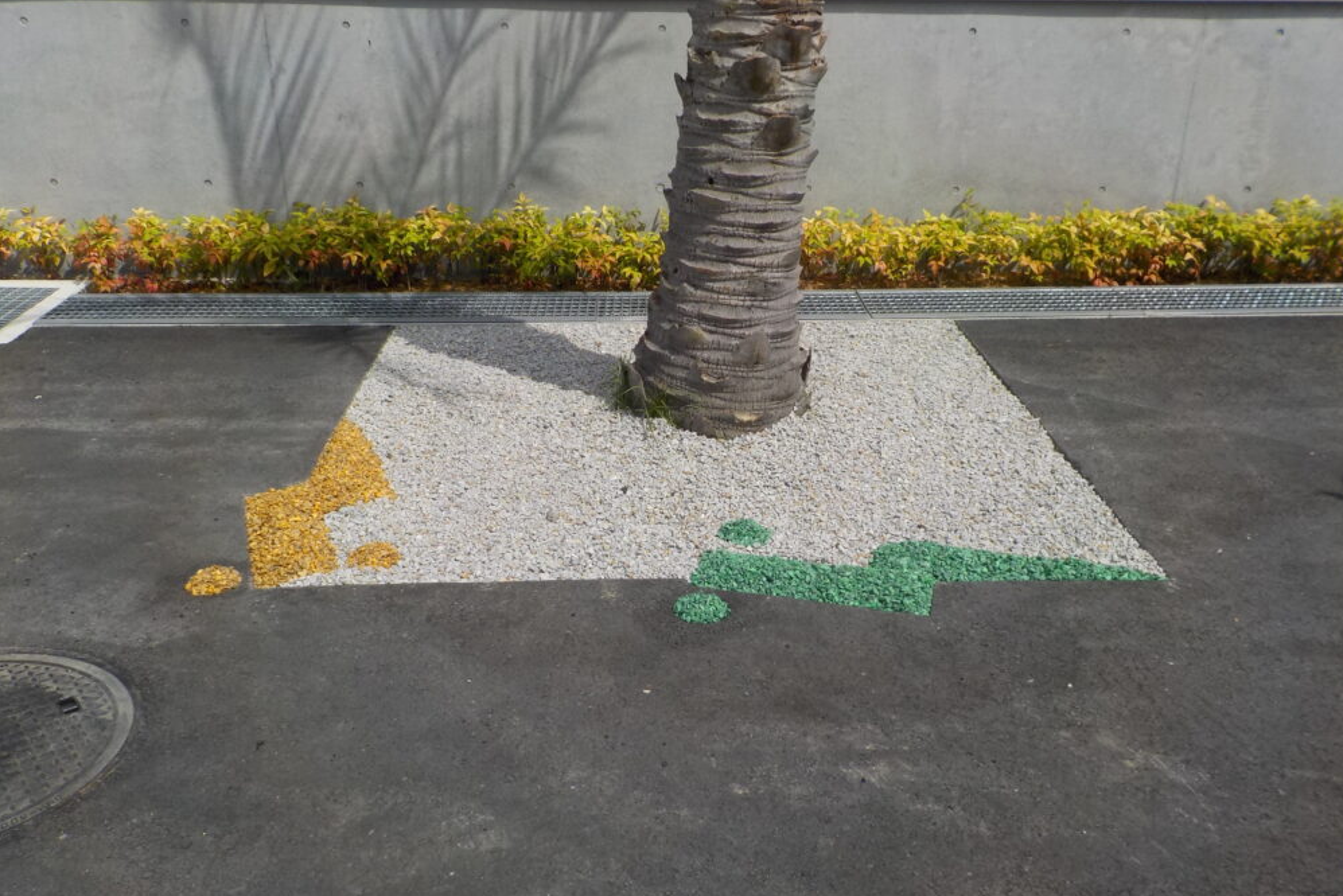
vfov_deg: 41.1
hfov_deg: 58.7
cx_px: 688
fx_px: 1194
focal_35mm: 32
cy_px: 492
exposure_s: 1/2000
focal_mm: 4.1
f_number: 3.3
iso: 125
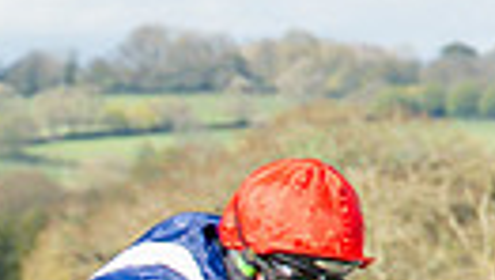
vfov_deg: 1.3
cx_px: -20
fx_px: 11983
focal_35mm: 912
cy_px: 774
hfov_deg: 2.4
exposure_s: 1/1600
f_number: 4.5
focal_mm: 70
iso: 250
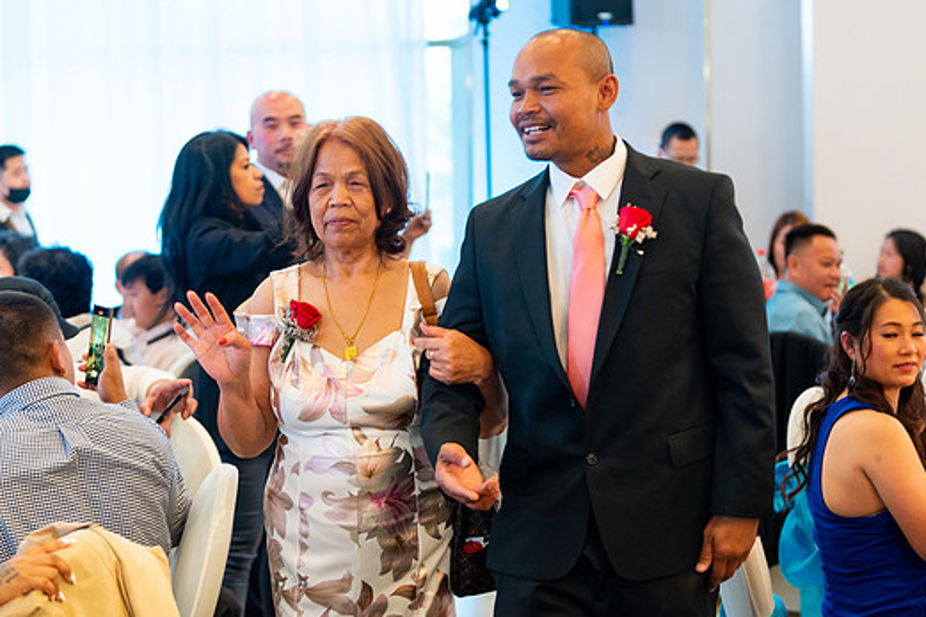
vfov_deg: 17.5
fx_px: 2006
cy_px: 294
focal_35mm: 78
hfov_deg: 26.0
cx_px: 444
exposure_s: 1/125
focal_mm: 70
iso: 800
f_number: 2.8
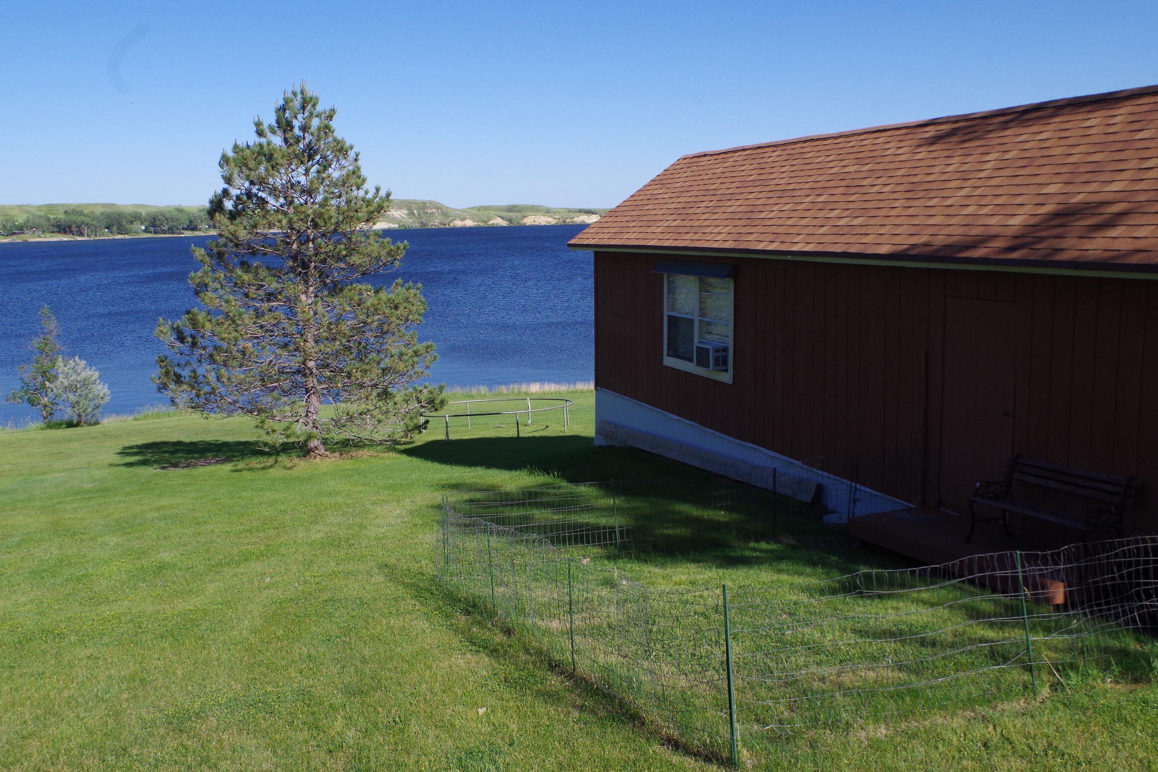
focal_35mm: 31
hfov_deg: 60.2
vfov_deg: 42.3
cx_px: 528
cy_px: 356
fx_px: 997
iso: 400
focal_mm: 18
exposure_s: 1/800
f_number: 8
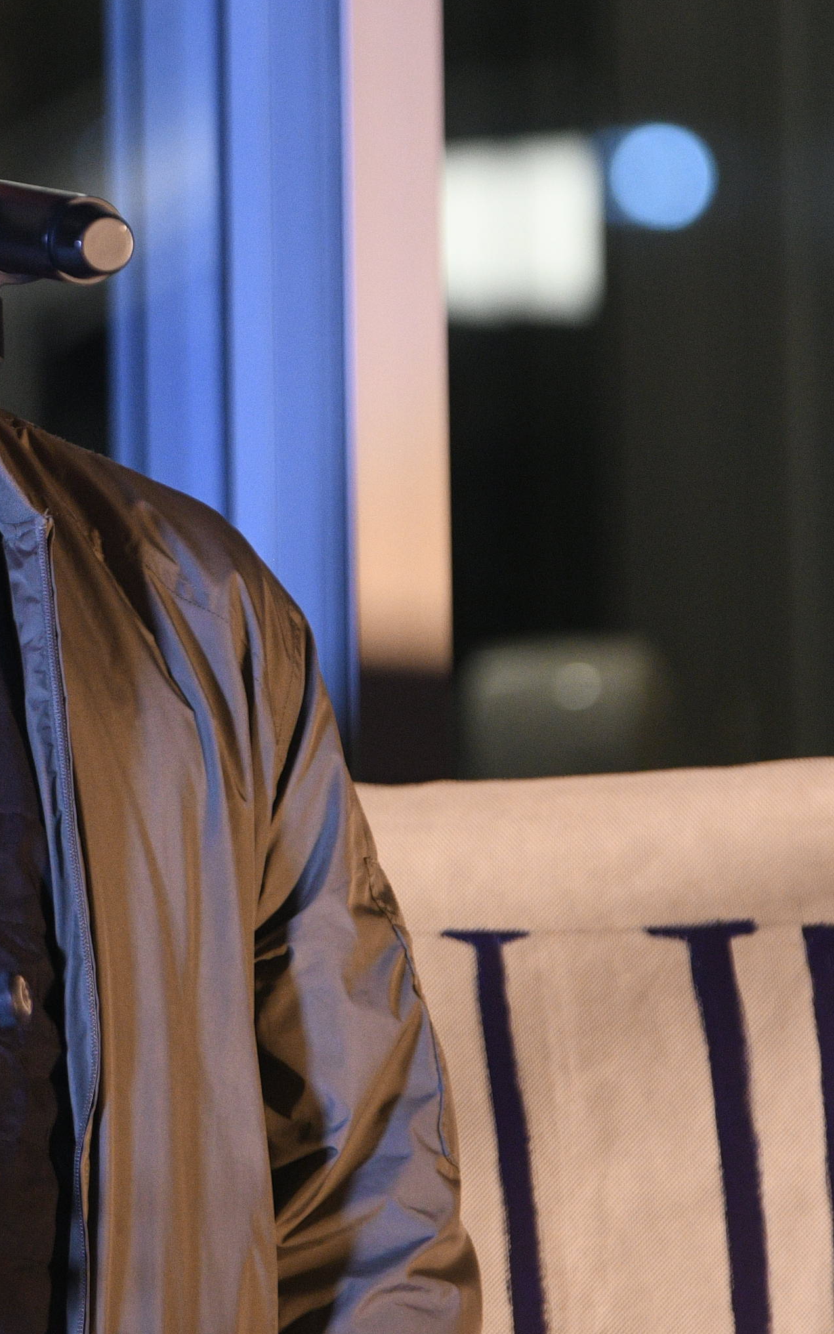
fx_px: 15234
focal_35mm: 419
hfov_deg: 3.1
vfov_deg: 5.0
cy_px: 401
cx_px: -158
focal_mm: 135
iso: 1250
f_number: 2.8
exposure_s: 1/200
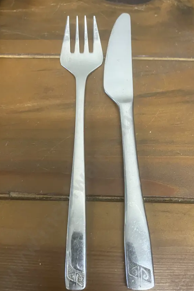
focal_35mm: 35
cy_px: 148
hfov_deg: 37.8
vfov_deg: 54.4
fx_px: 283
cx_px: 108
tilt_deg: -68.3
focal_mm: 3.99
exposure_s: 1/50
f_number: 1.8
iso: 320
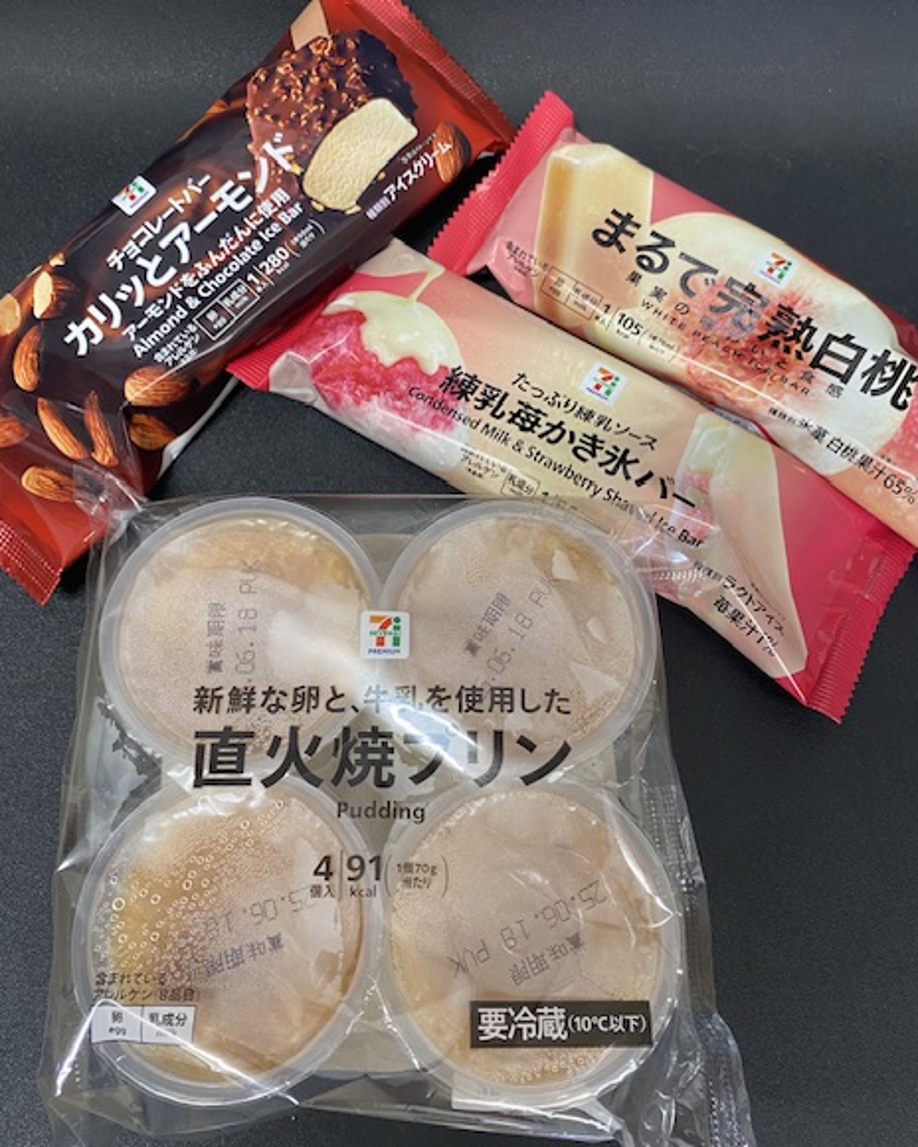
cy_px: 562
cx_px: 457
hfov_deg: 51.5
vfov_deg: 62.2
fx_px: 951
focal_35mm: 28
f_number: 1.8
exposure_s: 1/50
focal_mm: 4.25
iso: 125
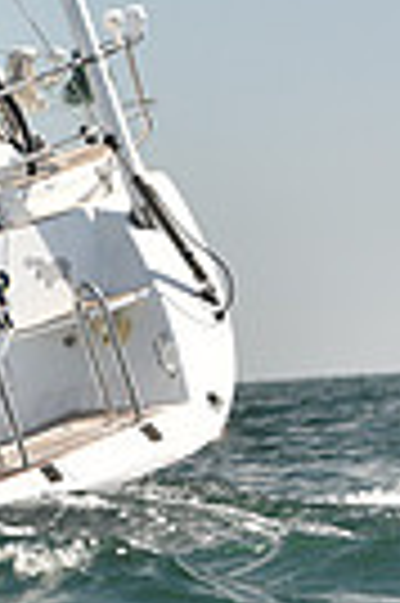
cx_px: -733
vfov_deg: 4.3
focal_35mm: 476
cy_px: 281
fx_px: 7953
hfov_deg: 2.8
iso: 250
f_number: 4.5
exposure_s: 1/640
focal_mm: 110
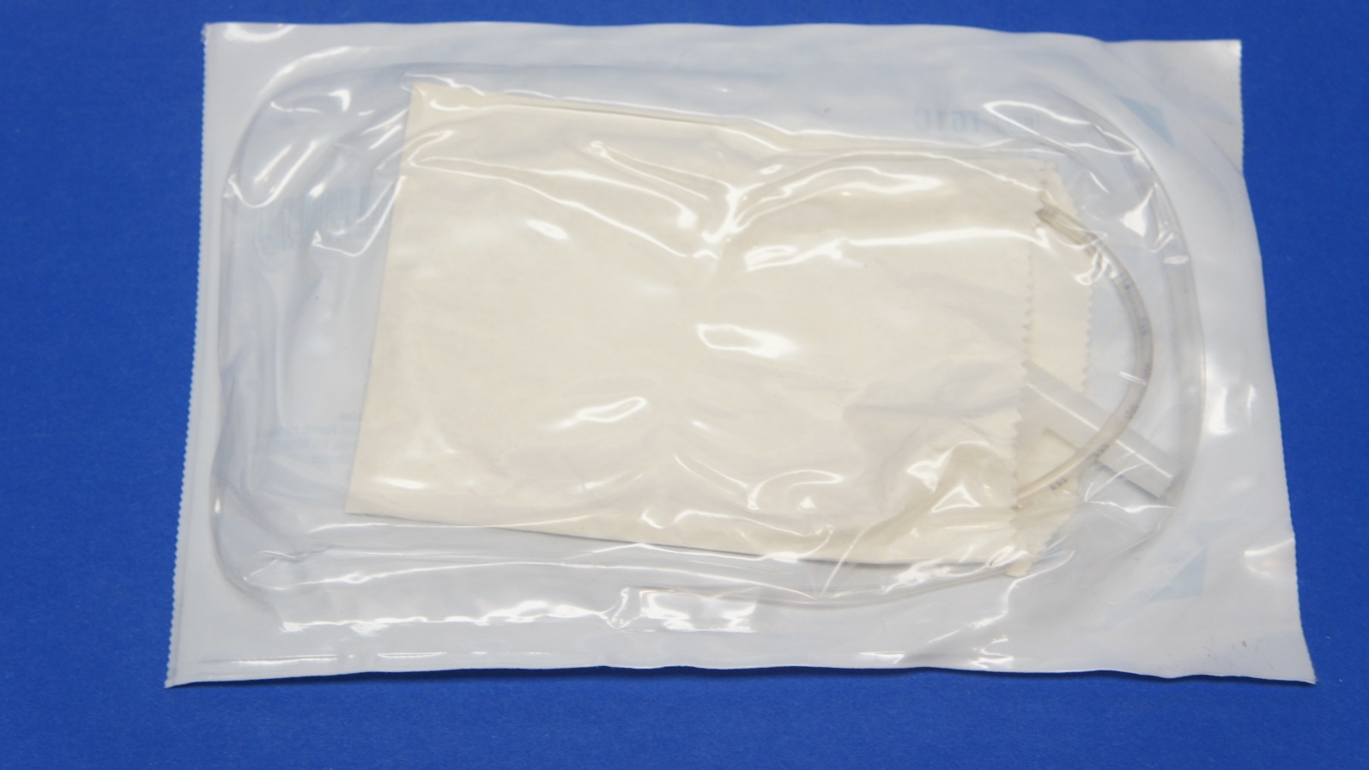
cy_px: 365
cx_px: 686
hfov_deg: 33.3
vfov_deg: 19.1
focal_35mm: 63
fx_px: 2287
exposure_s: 1/25
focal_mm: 40
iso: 200
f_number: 5.6
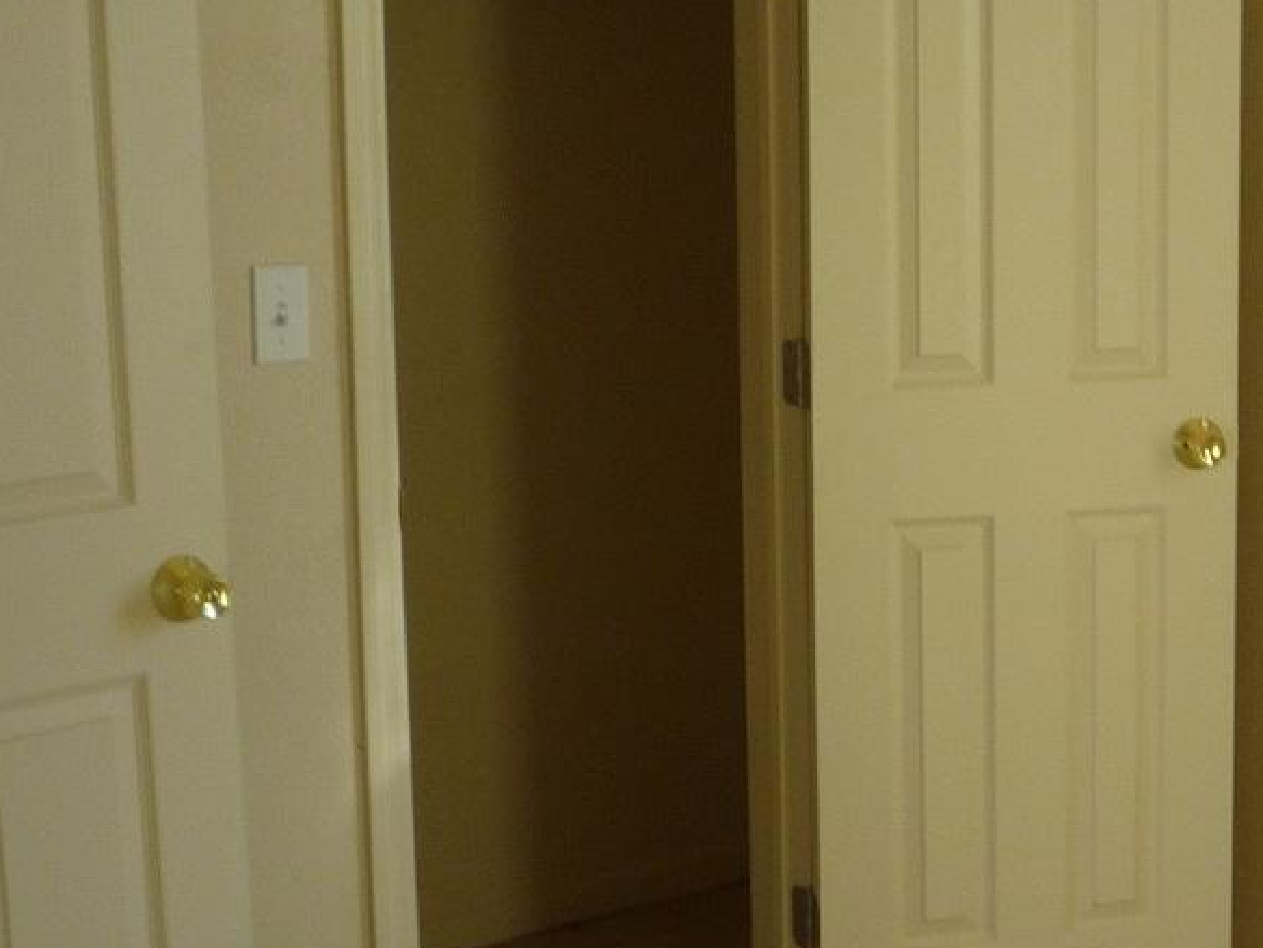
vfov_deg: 19.6
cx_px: 1053
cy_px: 521
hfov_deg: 25.4
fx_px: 2736
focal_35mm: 75
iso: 100
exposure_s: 1/50
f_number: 3.3
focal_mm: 5.2
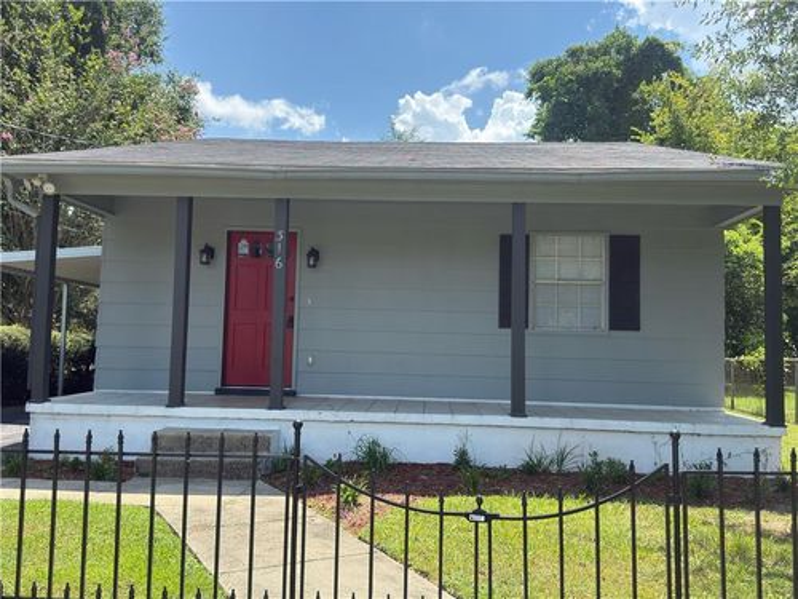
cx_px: 399
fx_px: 715
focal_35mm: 31
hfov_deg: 58.4
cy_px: 300
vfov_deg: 45.4
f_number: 1.78
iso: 100
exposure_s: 1/3497
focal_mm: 6.76
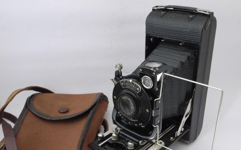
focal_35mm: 41
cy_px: 86
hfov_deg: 48.2
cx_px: 121
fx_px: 269
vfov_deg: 31.2
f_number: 10
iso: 400
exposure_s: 1/5
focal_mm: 19
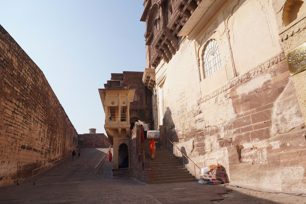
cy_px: 102
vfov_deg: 53.1
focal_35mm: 24
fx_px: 204
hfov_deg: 73.7
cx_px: 153
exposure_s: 1/100
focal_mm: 24
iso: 100
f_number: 14
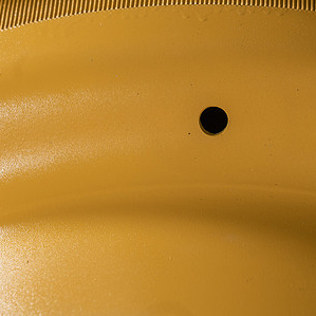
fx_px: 1787
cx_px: 192
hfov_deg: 10.1
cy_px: 124
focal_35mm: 173
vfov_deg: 10.1
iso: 640
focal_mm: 105
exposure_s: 1/160
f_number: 5.6
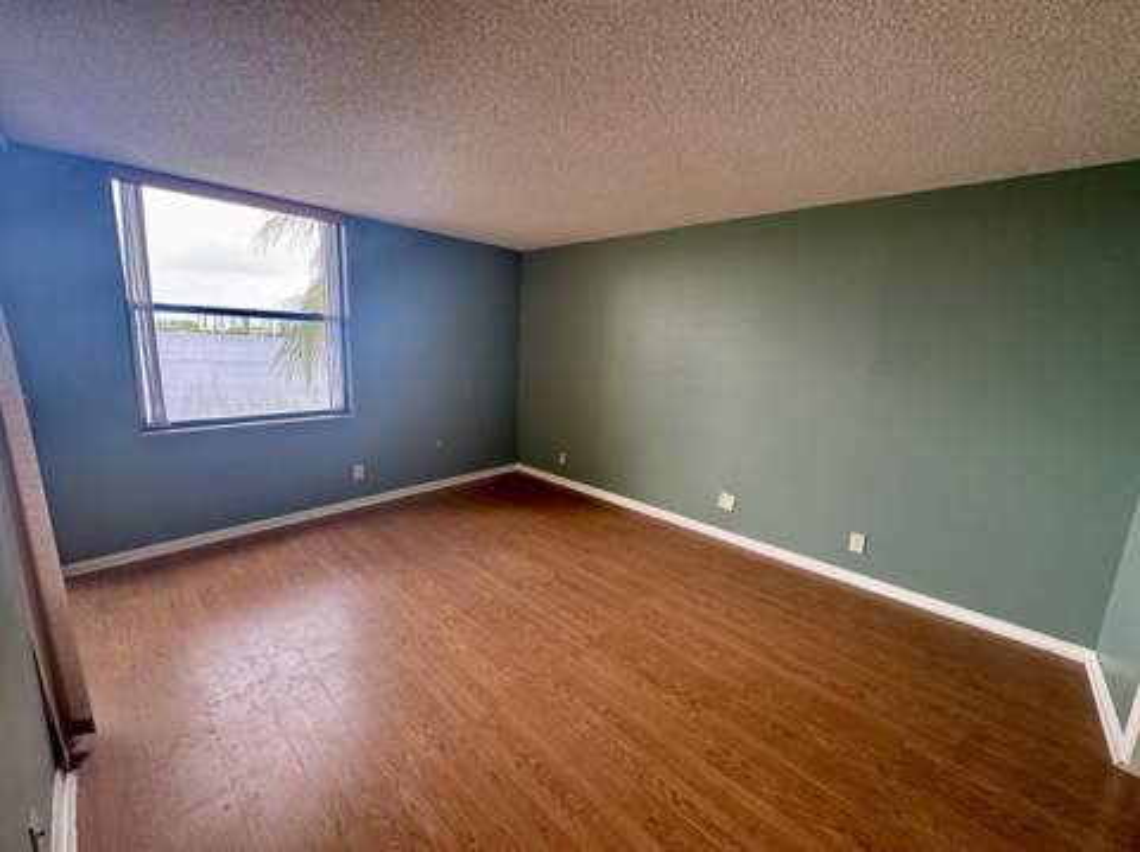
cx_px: 570
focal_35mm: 14
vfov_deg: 85.6
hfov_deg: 102.1
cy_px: 426
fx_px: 461
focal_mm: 2.22
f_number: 2.2
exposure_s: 1/99
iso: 200
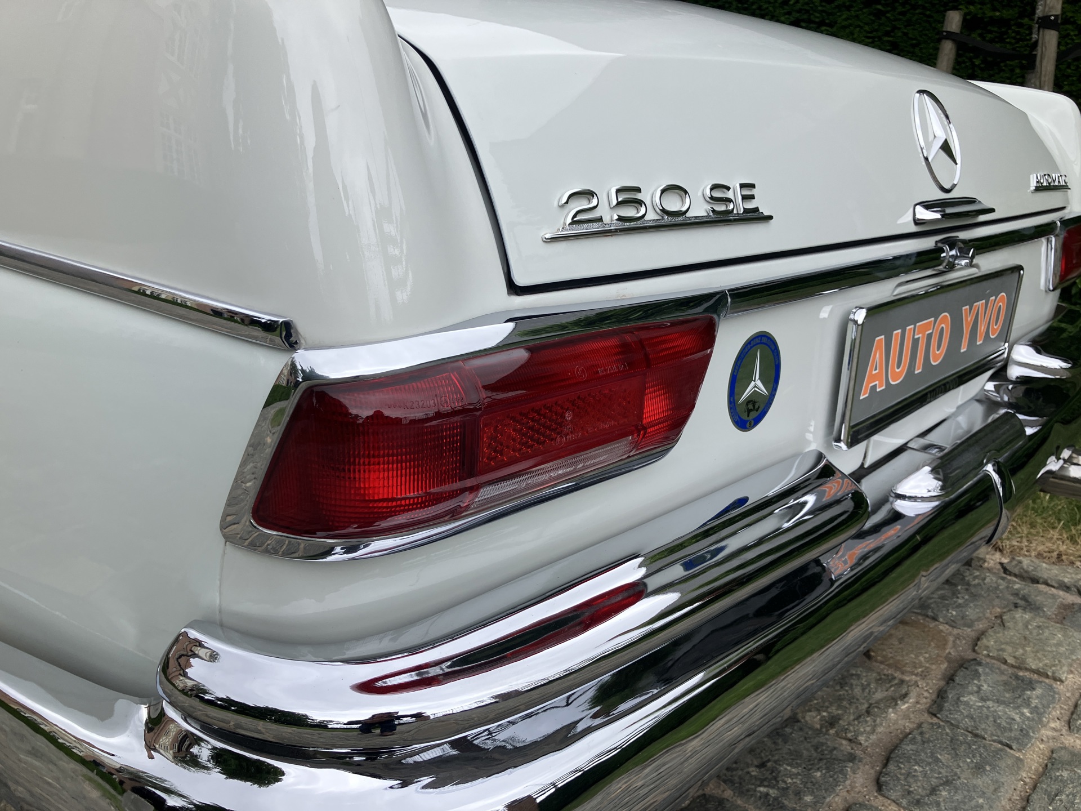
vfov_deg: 49.7
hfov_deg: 63.4
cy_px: 406
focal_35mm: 28
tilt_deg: -17.7
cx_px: 540
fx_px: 874
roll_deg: +0.6
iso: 32
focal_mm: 3.99
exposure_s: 1/540
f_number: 1.8
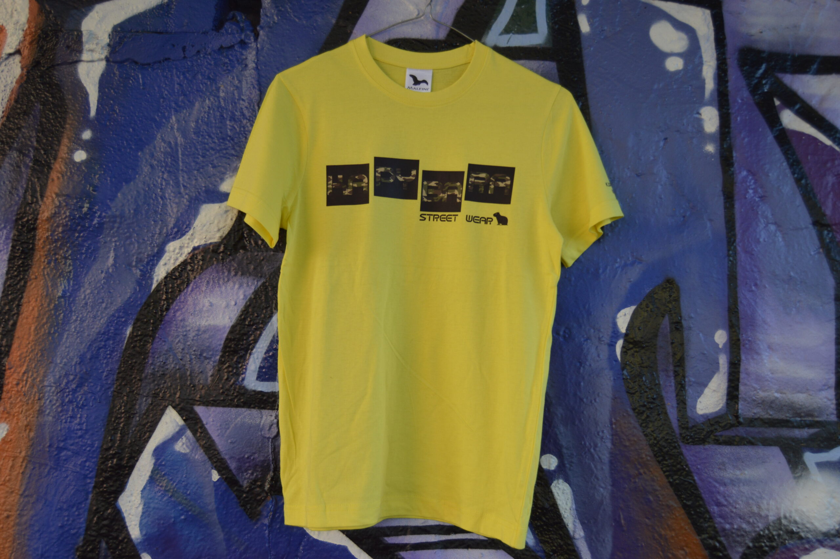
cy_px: 280
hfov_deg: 57.3
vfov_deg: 39.9
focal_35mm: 33
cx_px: 420
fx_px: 769
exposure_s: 1/500
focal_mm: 22
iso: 400
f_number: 3.5
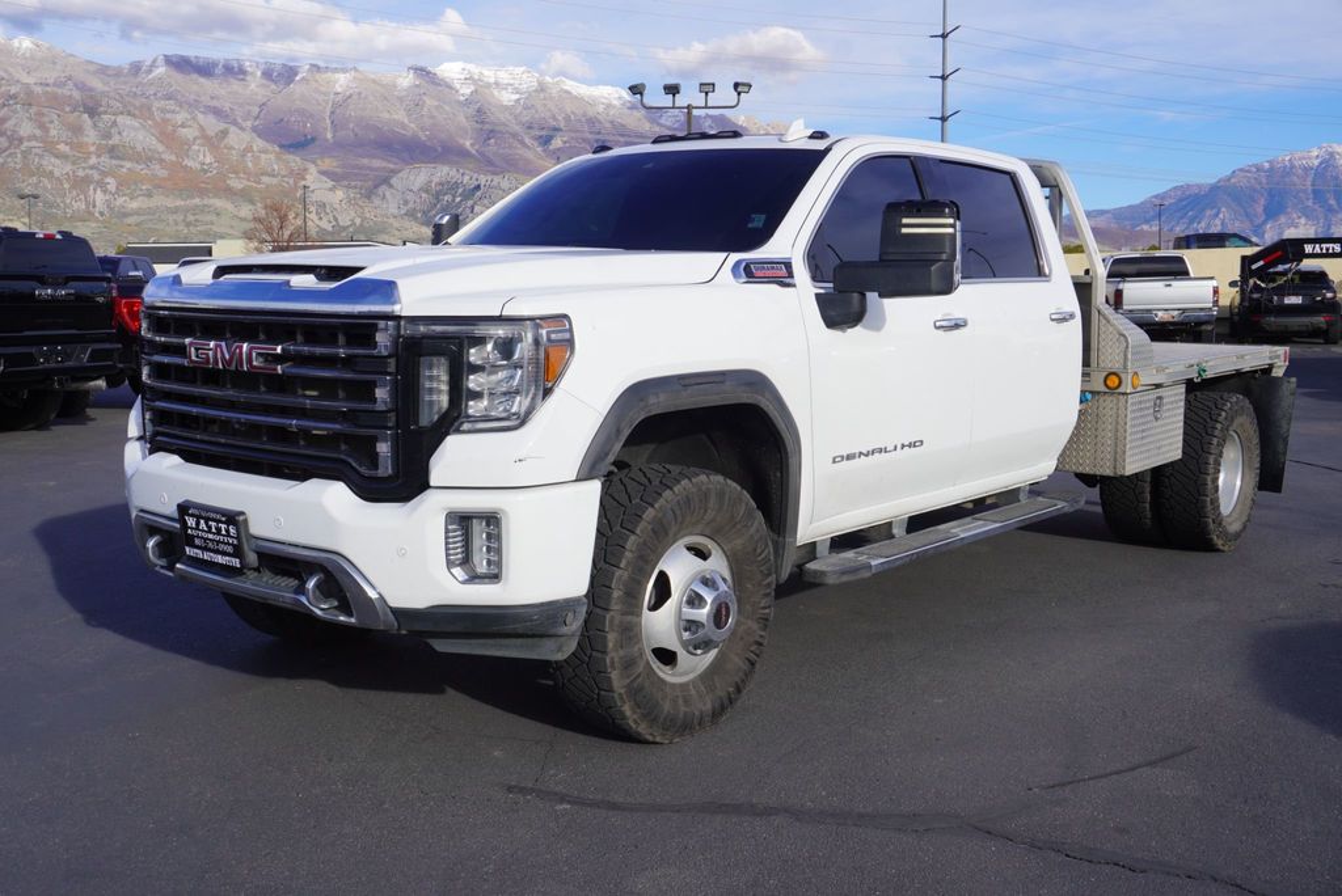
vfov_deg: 35.5
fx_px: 1399
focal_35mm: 38
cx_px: 671
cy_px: 448
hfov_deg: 51.3
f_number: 10
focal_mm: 25
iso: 100
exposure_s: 1/125
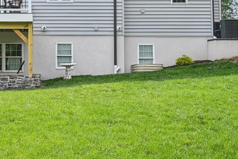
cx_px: 22
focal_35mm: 64
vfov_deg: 19.9
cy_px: -32
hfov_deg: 29.9
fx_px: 425
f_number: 8
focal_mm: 25.5
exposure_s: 1/1000
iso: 800
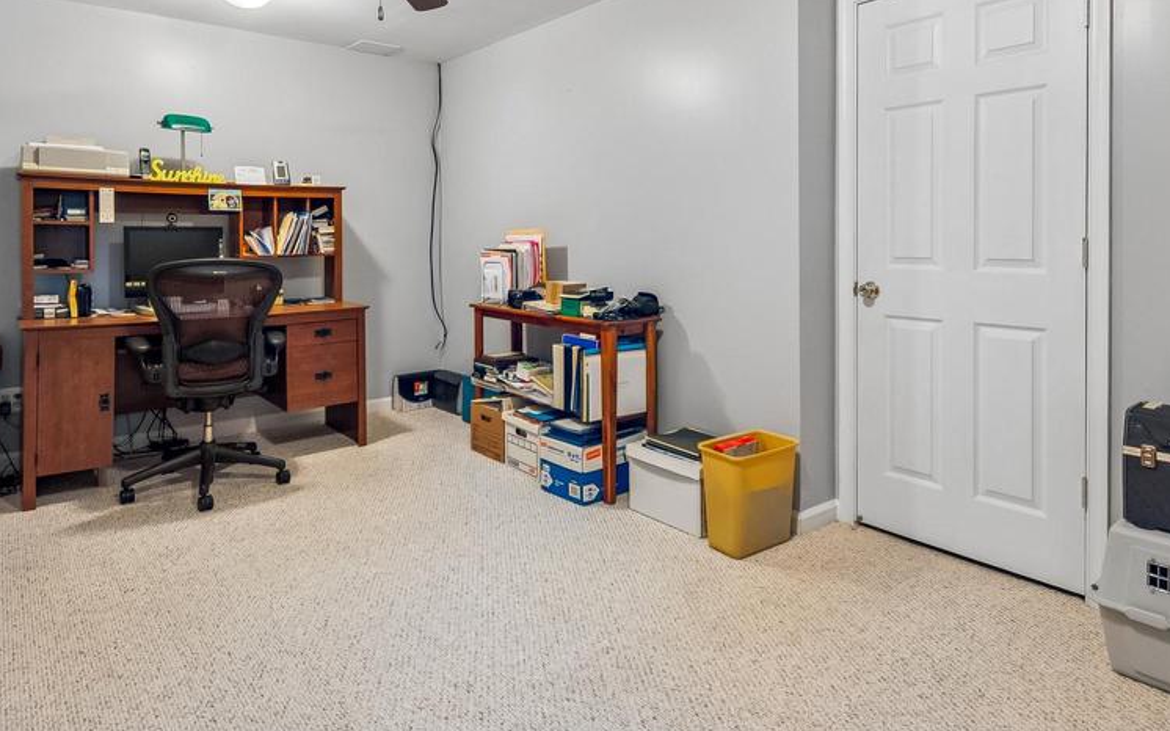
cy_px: 253
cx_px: 563
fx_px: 670
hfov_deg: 82.3
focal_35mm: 21
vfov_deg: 56.2
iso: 400
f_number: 5.6
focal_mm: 10
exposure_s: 1/20
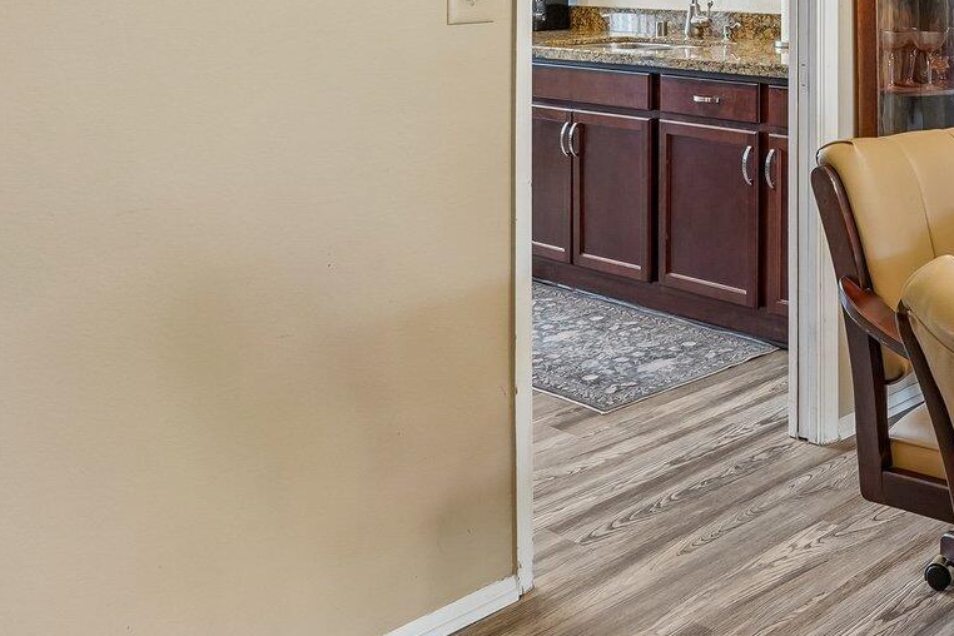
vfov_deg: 27.7
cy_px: -62
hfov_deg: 35.6
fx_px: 1175
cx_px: 1118
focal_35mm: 44
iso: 400
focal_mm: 16.5
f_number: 8
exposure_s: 1/20
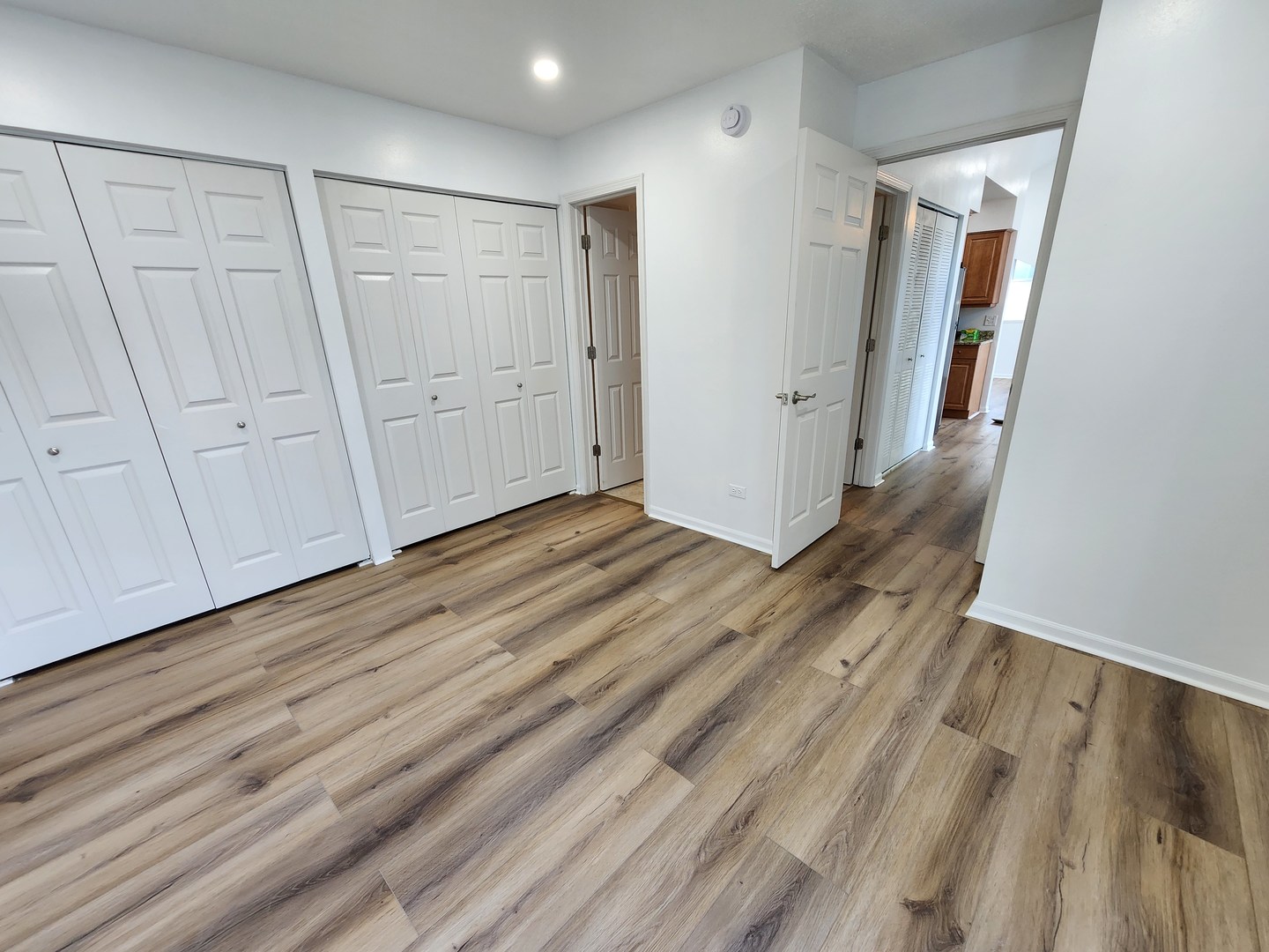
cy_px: 476
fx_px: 477
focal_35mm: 13
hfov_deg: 106.2
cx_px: 634
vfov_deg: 89.9
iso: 200
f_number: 2.2
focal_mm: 2.2
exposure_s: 1/60
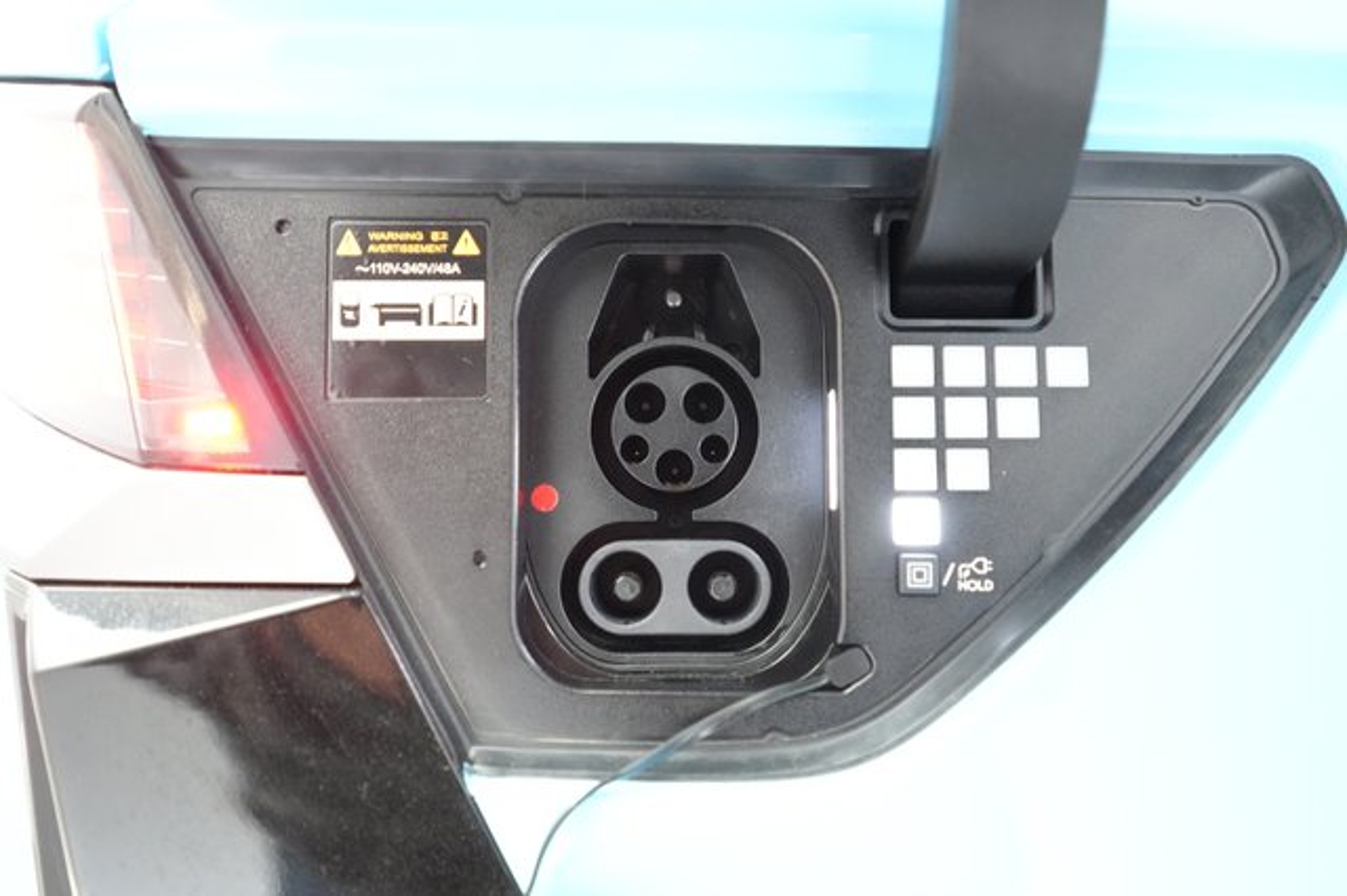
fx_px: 1047
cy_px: 448
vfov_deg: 46.4
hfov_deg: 65.5
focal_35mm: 28
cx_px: 674
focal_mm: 28
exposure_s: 1/125
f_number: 2.8
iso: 12800
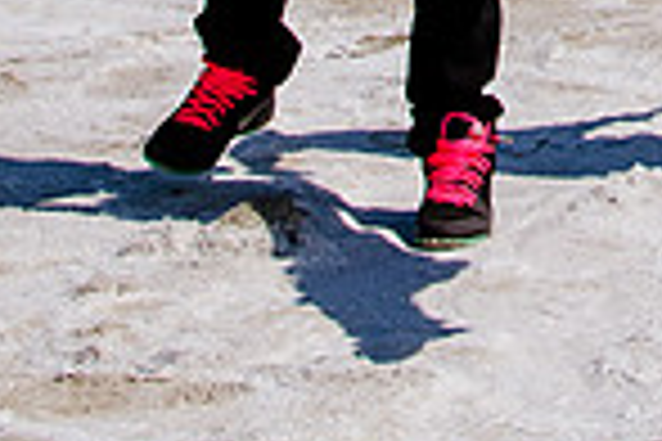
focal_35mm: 196
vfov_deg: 6.4
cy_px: -853
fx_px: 3604
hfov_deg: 10.2
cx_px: 934
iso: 160
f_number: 6.3
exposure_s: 1/2000
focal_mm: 32
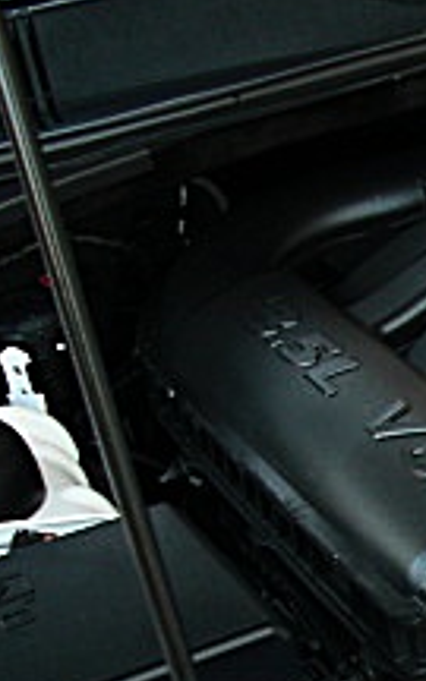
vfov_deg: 18.2
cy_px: 574
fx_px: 2099
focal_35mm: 113
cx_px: 817
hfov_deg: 10.7
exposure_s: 1/60
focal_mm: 6.3
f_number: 2.8
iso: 100
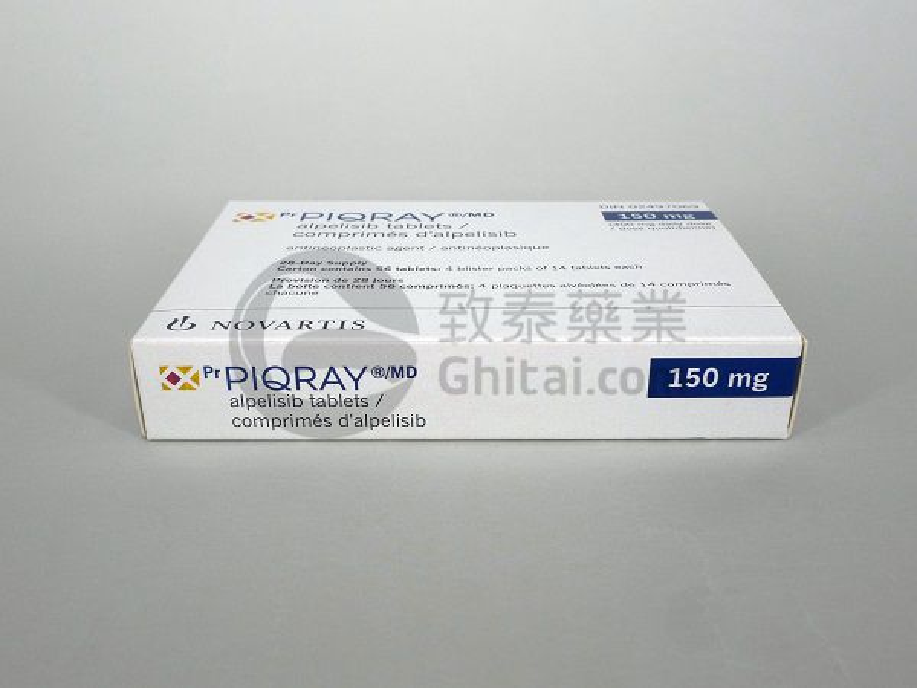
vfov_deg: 40.7
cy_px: 344
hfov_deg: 52.6
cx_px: 458
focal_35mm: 35
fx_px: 927
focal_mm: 7.4
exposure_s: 1/400
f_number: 3.5
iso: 80
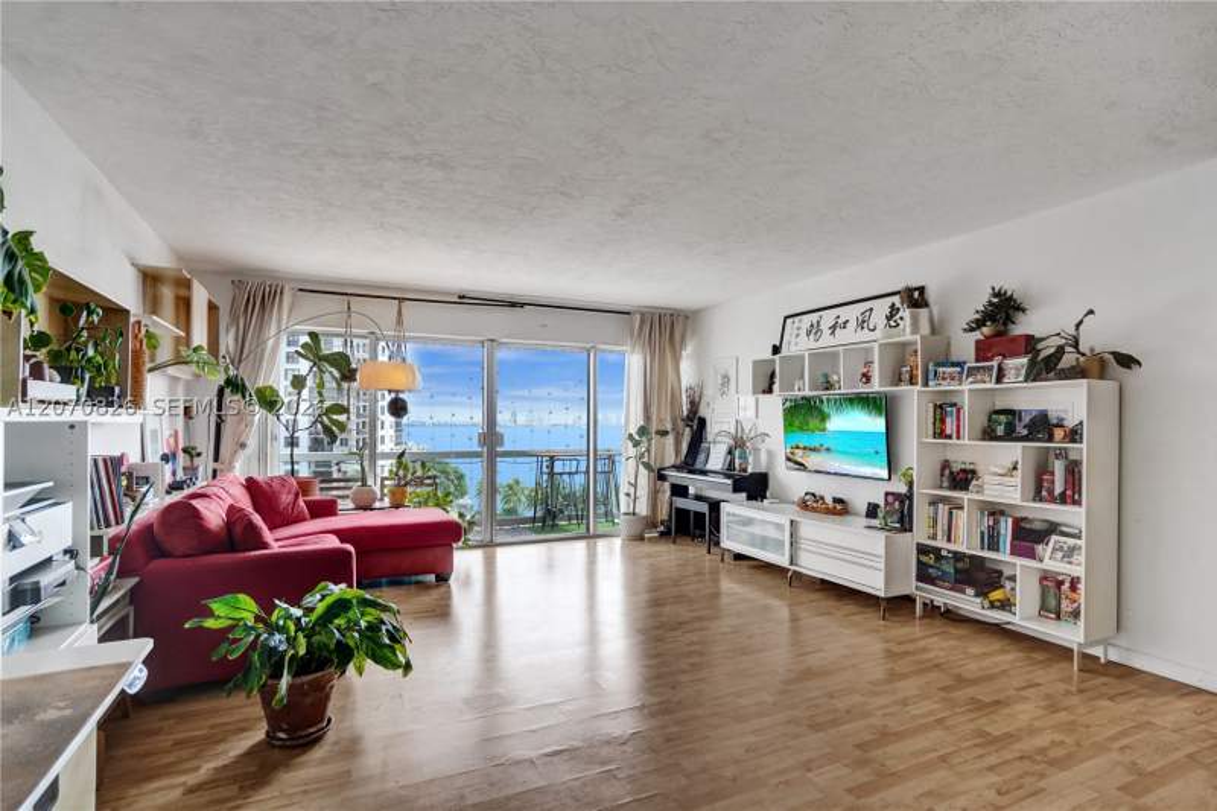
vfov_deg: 70.4
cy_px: 406
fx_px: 575
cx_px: 608
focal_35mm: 17
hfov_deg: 93.3
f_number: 5.6
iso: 320
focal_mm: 17
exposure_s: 1/125
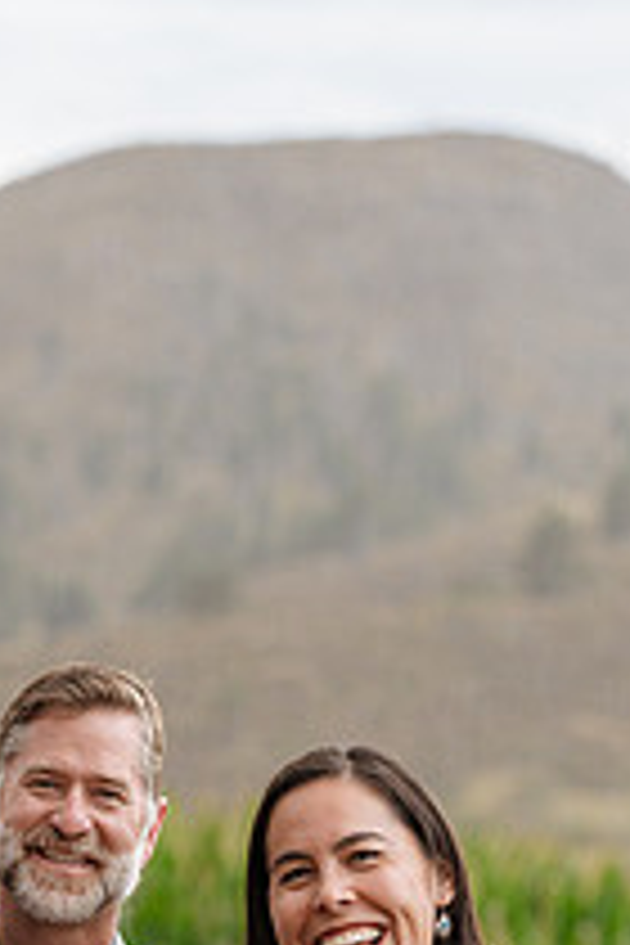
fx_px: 7822
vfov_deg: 6.9
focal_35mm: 298
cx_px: 225
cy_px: 864
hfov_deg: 4.6
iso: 200
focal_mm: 139
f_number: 5.6
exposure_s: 1/125
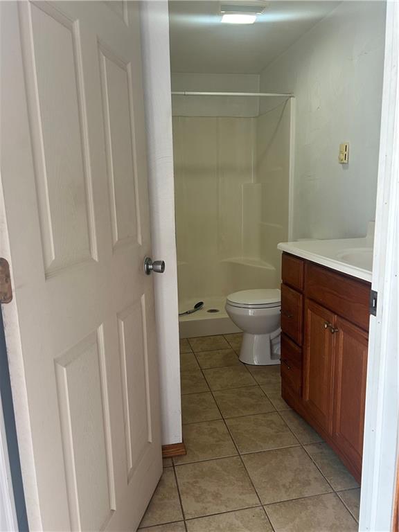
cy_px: 266
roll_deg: +1.4
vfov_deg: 67.3
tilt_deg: -11.6
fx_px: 400
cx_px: 200
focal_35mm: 26
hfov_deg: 53.1
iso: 125
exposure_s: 1/119
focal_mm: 5.7
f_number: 1.5
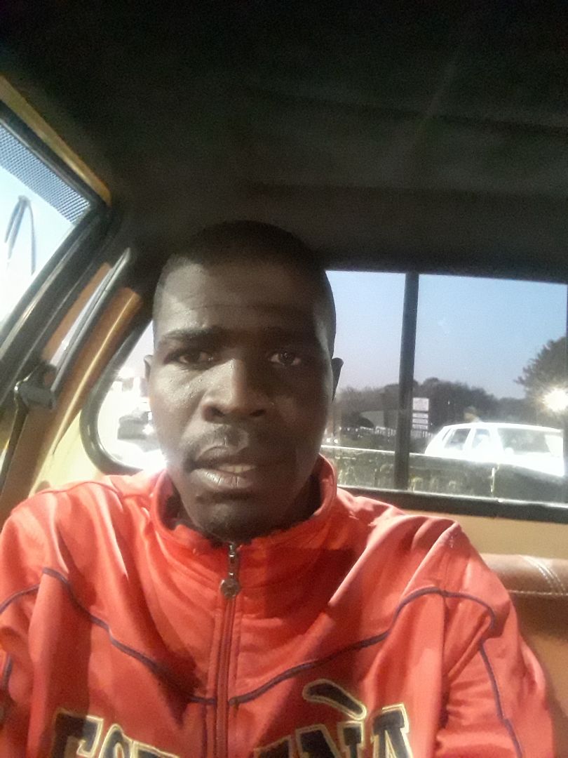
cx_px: 284
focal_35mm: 23
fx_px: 503
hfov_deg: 58.9
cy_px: 379
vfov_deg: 73.9
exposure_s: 1/13
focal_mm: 1.95
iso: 1000
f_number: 2.2
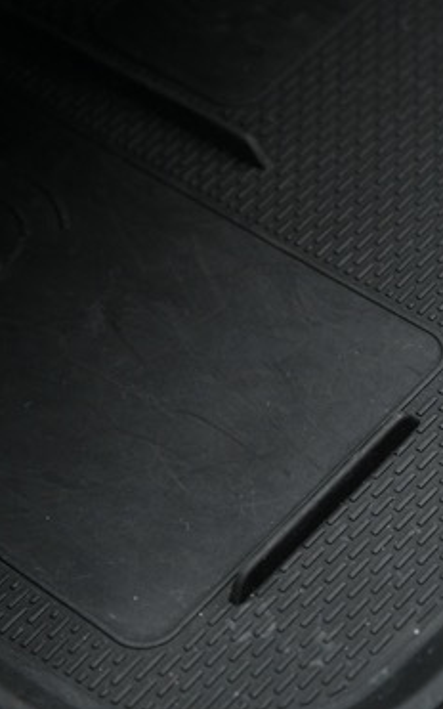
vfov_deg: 16.9
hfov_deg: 10.7
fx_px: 2375
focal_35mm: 123
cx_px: 195
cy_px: 236
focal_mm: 23
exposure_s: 1/125
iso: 400
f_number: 2.5
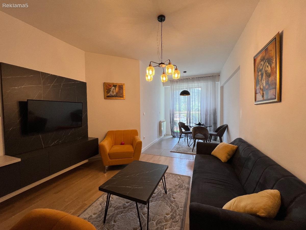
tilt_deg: -2.1
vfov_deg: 89.9
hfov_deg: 106.2
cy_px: 115
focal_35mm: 13
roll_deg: +1.4
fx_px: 115
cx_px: 153
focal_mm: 1.57
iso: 80
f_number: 1.8
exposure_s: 1/100
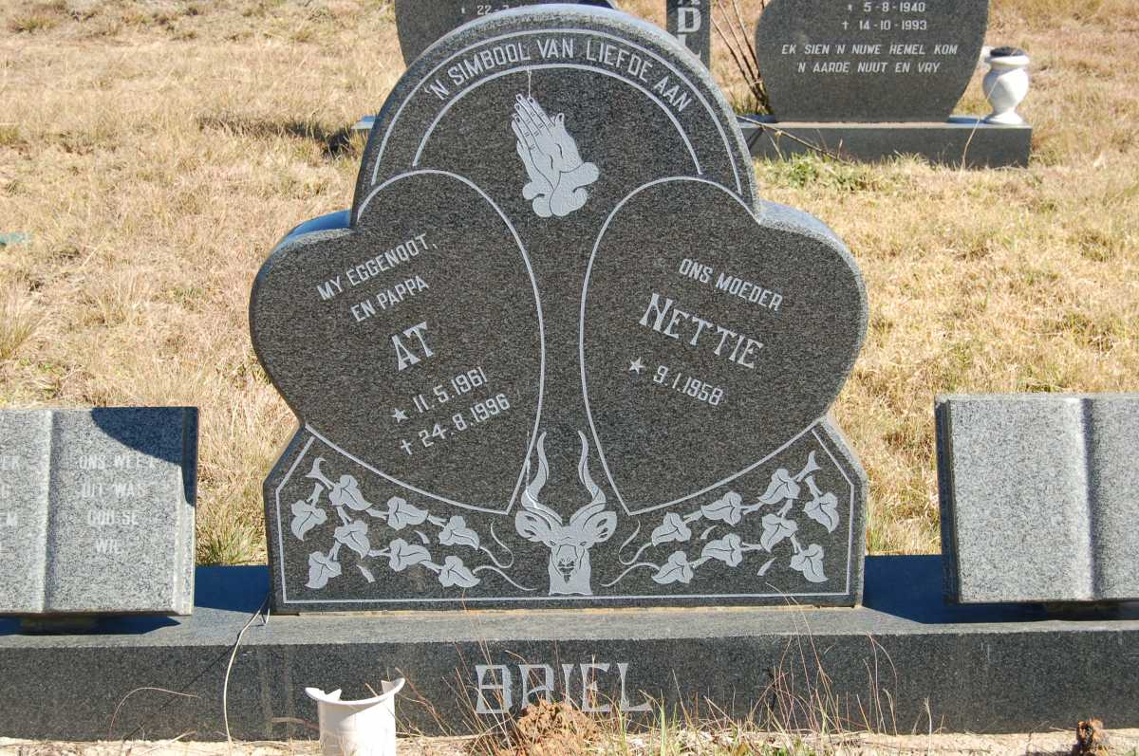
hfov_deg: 35.1
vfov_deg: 23.7
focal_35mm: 57
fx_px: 1801
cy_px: 378
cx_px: 570
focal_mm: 38
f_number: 6.3
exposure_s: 1/250
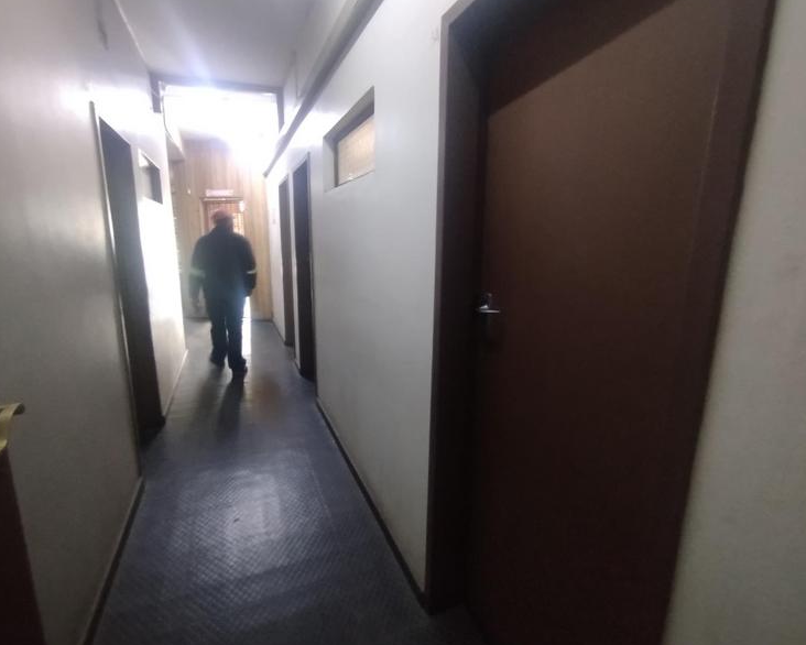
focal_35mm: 16
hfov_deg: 93.1
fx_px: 382
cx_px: 393
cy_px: 320
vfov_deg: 80.4
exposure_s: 1/20
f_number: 2.2
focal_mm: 1.65
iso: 640
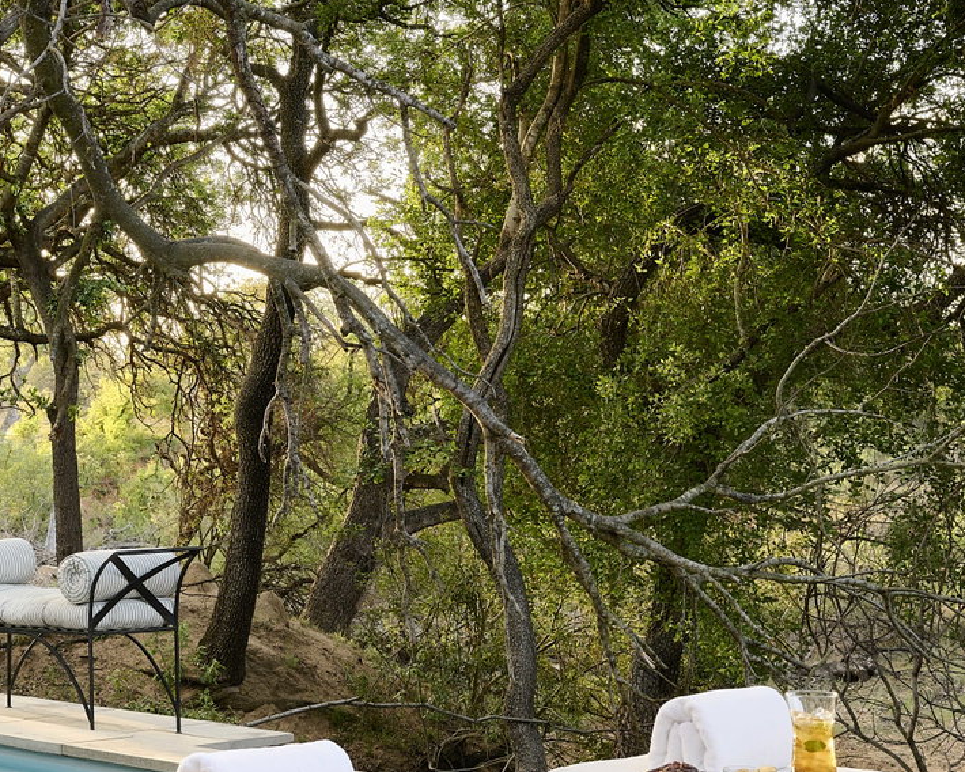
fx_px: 2113
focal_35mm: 74
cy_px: 372
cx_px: -52
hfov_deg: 24.3
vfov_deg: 20.7
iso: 64
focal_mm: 35
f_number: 11
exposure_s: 1/10
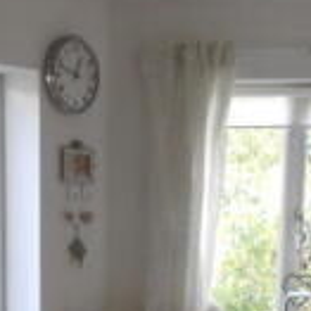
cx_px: -4
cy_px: 483
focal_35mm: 102
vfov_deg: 15.6
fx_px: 1037
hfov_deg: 16.7
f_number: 3.5
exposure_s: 1/30
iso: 100
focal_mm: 4.6
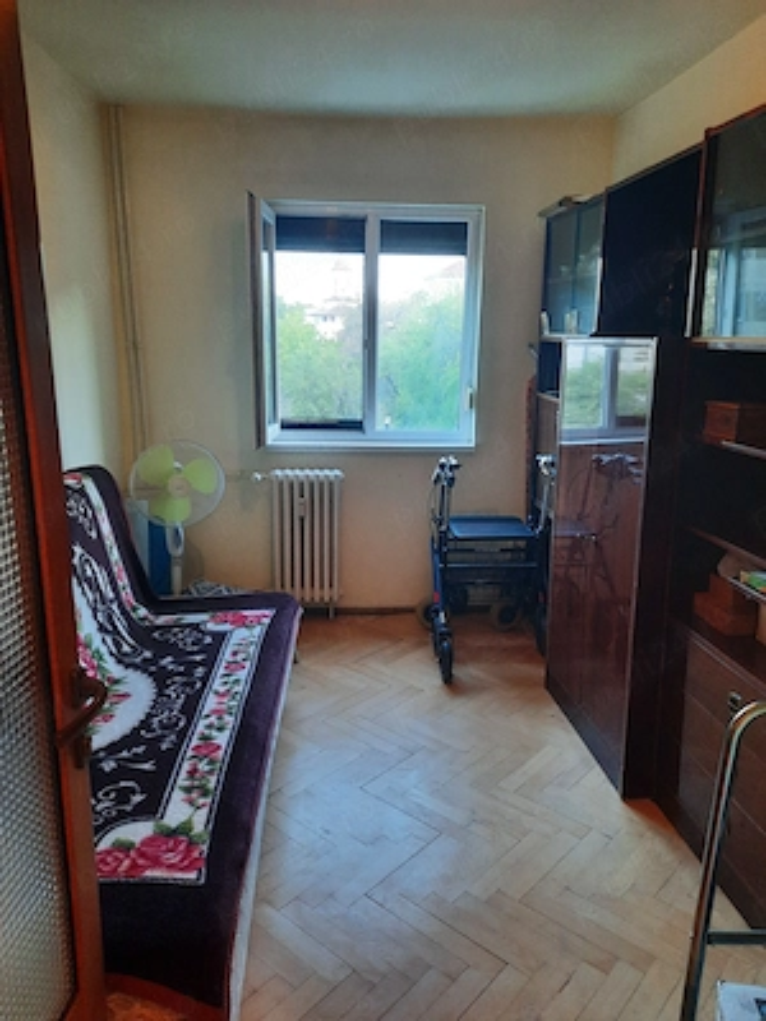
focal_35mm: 25
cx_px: 383
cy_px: 510
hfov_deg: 54.9
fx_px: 738
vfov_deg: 69.4
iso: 400
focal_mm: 4.6
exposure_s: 1/100
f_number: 2
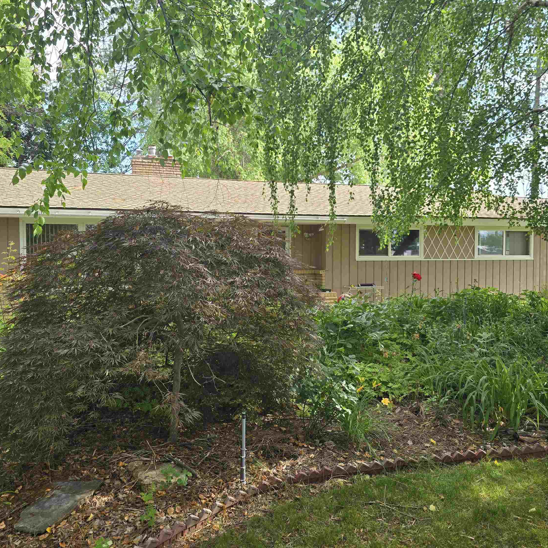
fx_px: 501
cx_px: 250
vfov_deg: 57.3
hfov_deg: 57.2
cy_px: 265
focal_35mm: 28
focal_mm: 6.3
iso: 25
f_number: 1.7
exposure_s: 1/180
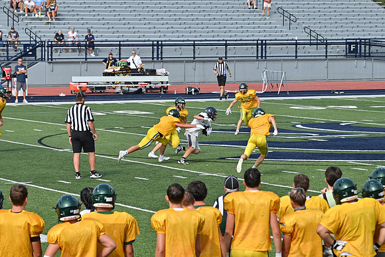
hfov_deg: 11.8
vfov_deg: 7.9
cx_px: 192
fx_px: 1861
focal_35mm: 174
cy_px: 128
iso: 160
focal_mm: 116
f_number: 5.6
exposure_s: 1/800
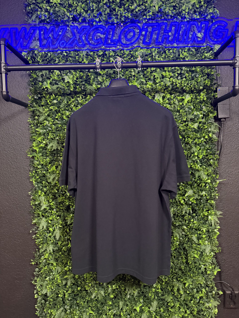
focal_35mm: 24
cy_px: 159
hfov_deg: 56.8
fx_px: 221
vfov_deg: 71.6
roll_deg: -1.0
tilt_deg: -3.5
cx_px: 120
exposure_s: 1/28
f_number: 1.78
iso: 1000
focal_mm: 6.76
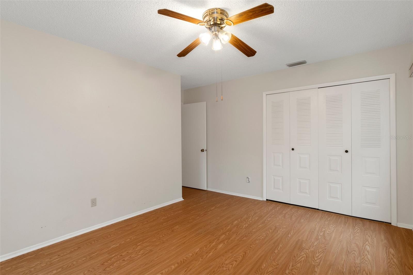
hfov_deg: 90.0
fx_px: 206
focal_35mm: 18
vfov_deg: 67.4
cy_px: 138
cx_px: 206
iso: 320
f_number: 8
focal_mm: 12
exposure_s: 1/3
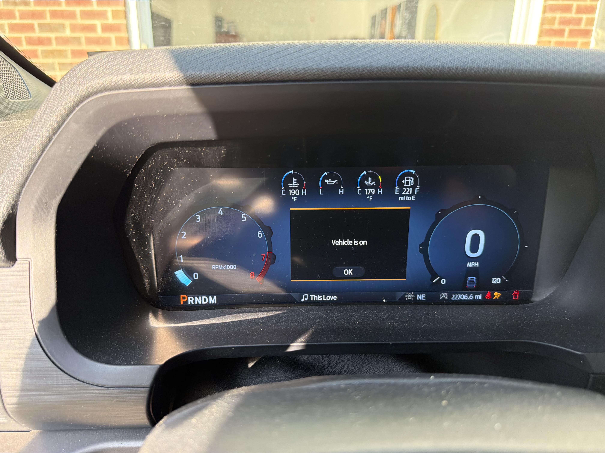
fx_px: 419
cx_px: 302
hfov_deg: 71.6
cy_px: 226
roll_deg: -0.4
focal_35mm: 24
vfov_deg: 56.8
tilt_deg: -20.3
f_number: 1.78
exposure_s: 1/212
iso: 200
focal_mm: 6.76
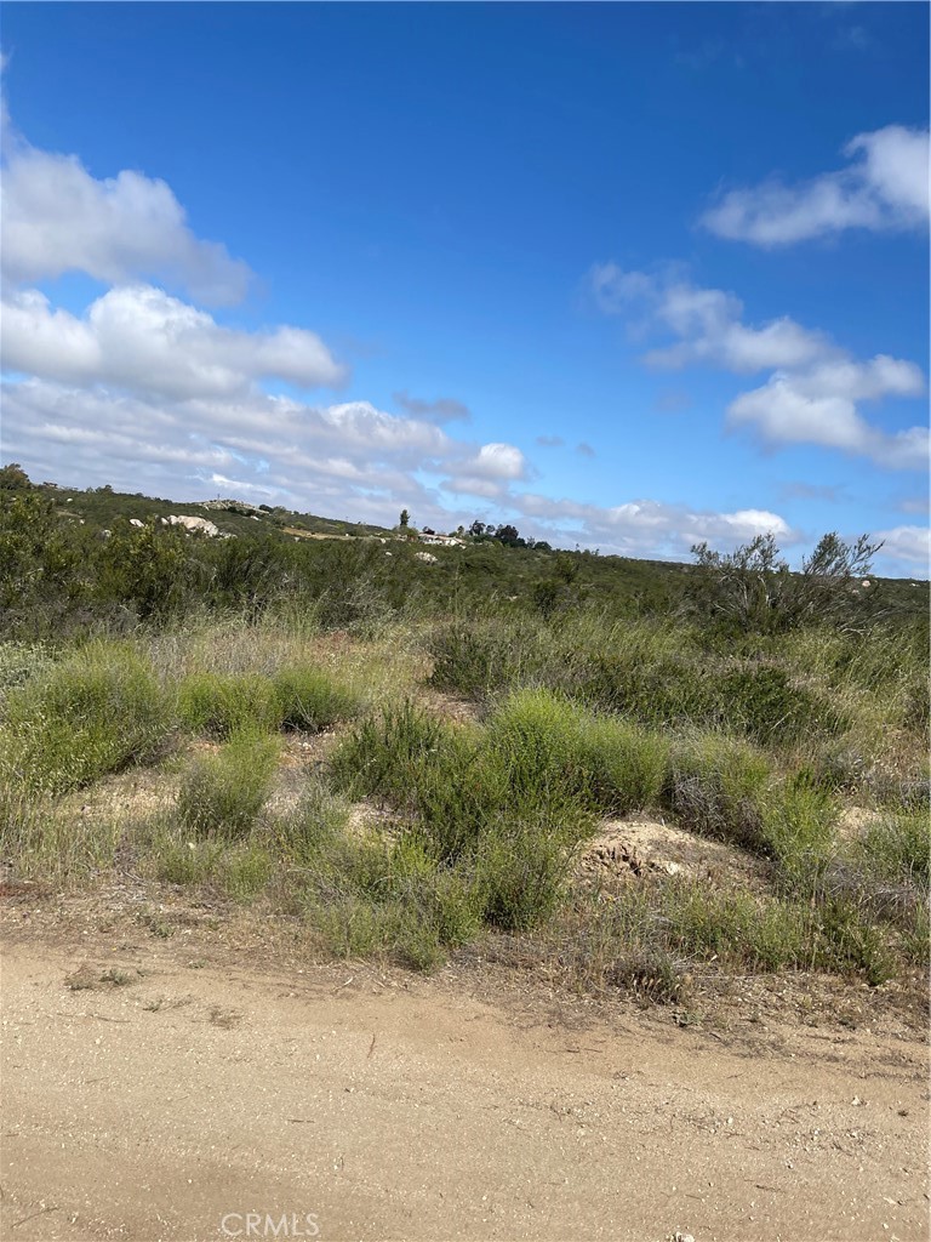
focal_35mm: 26
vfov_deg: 67.3
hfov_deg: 53.1
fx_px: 932
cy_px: 621
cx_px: 466
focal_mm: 5.1
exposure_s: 1/5128
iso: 32
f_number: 1.6
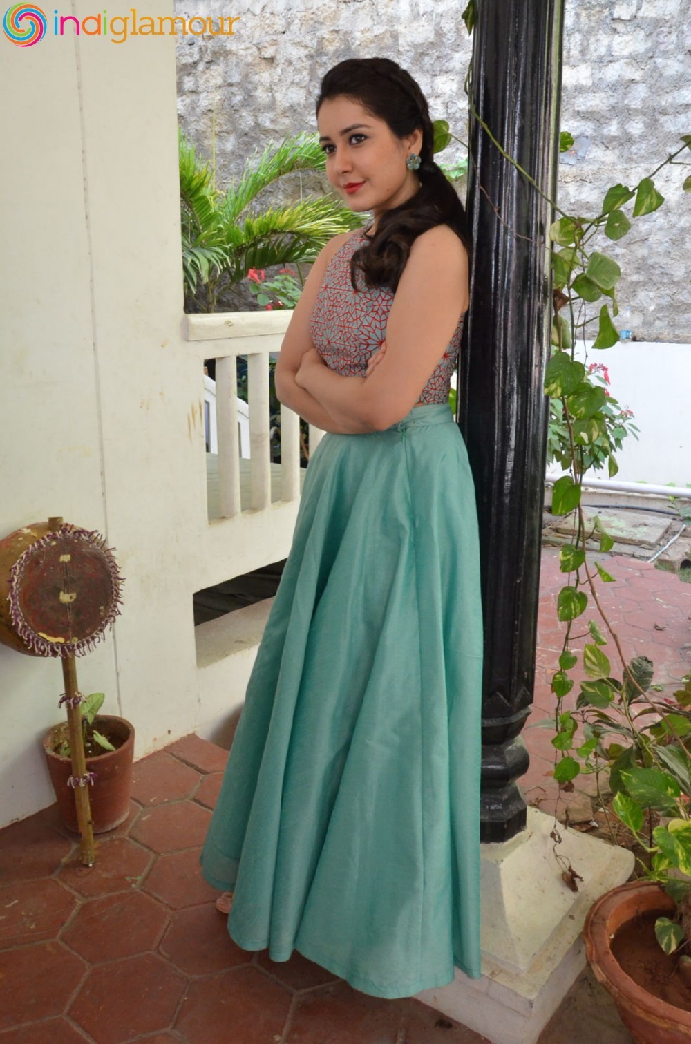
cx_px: 346
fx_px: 911
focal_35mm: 32
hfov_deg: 41.5
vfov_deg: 59.6
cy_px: 522
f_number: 8
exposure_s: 1/125
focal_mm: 21
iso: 2000
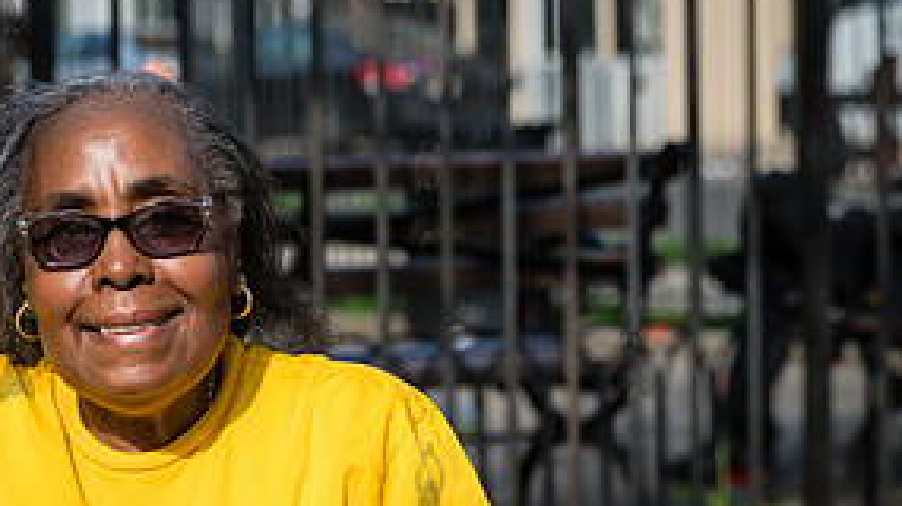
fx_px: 4447
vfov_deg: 6.5
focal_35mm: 186
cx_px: 64
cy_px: 367
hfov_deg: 11.5
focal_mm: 83
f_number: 4.5
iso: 200
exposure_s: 1/1000
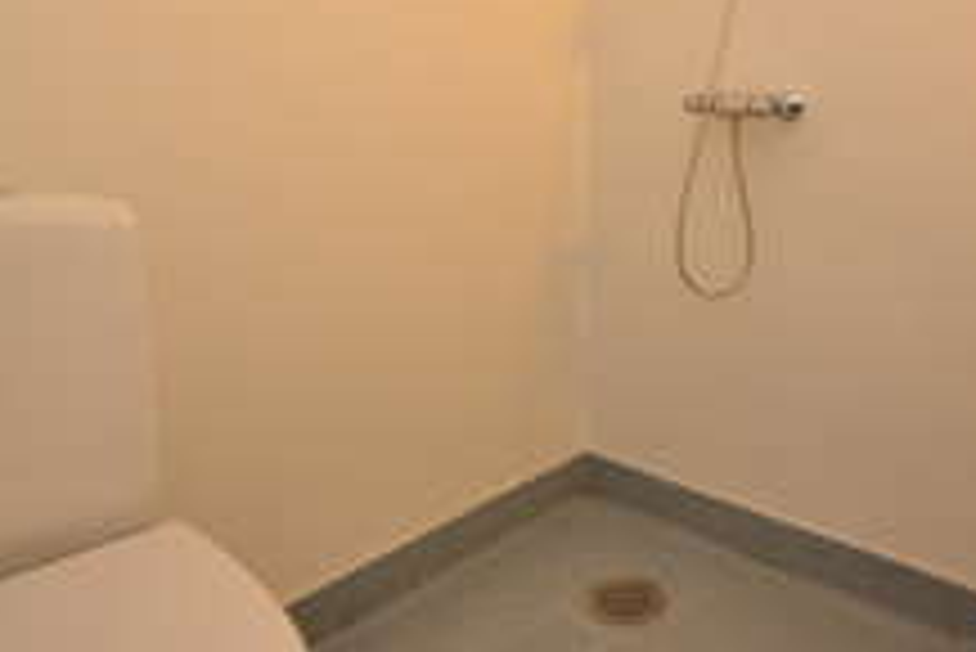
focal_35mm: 29
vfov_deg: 41.5
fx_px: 787
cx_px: 616
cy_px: 67
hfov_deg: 62.6
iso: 1100
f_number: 3.5
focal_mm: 10
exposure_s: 1/60
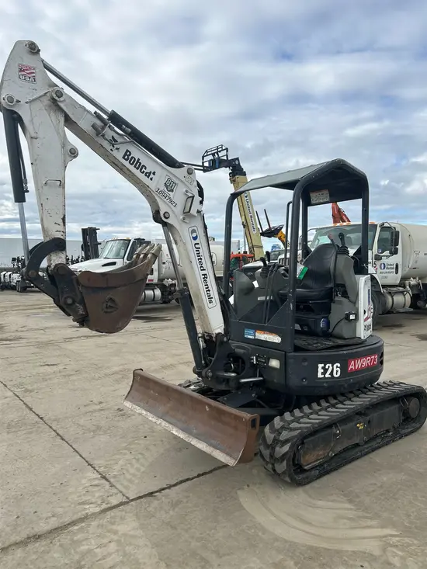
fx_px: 428
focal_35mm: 26
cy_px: 284
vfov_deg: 67.3
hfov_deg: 53.1
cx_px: 214
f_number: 1.5
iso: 50
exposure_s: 1/3257
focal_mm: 5.7
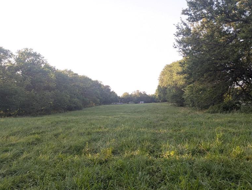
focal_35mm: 32
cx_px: 161
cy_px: 107
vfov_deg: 44.1
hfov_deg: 55.9
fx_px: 233
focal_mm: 6.81
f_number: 1.85
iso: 47
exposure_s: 1/267
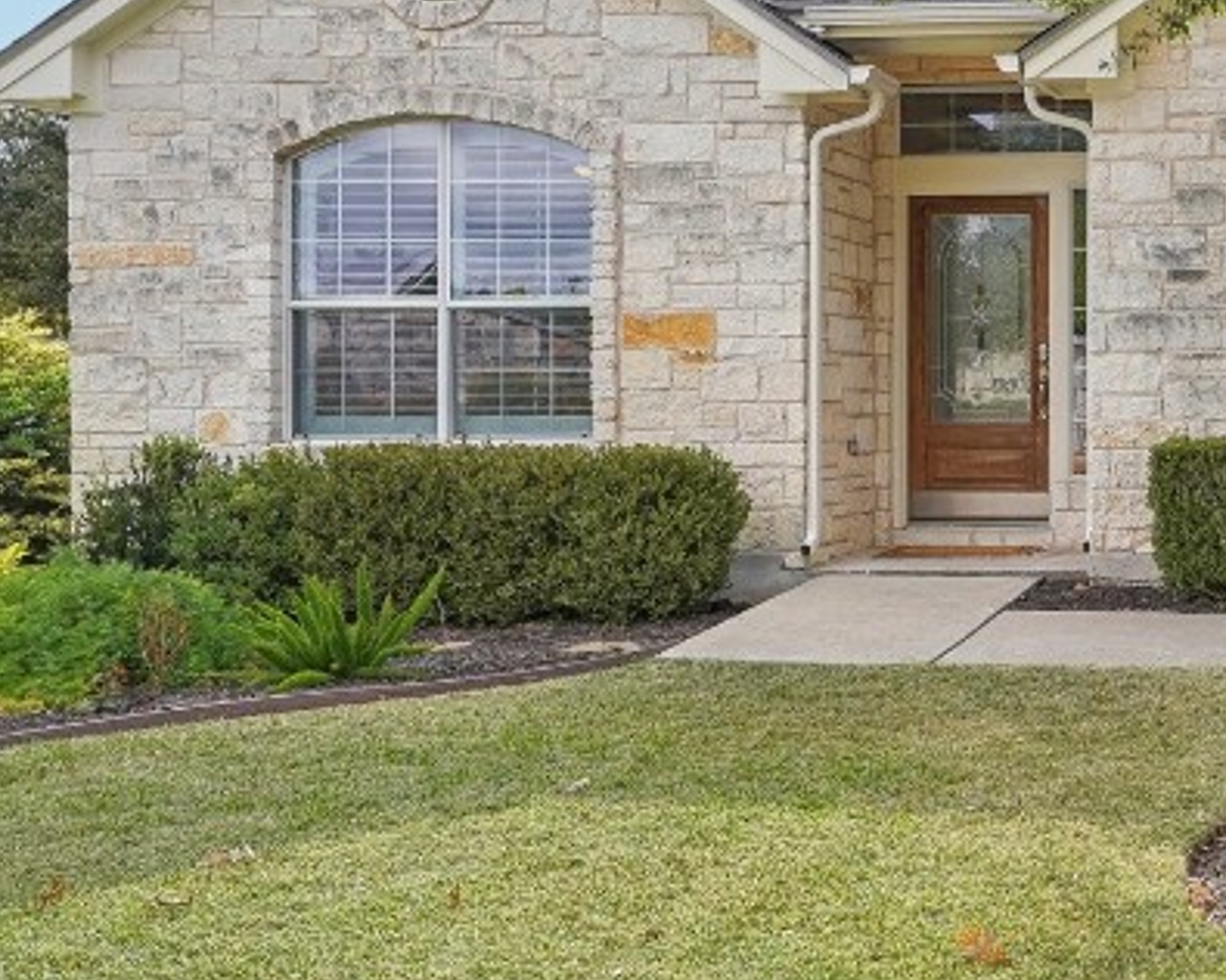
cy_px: 375
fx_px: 1887
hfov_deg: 30.0
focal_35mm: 52
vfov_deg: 29.0
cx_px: 1518
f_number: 8
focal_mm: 19
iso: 100
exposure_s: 1/80
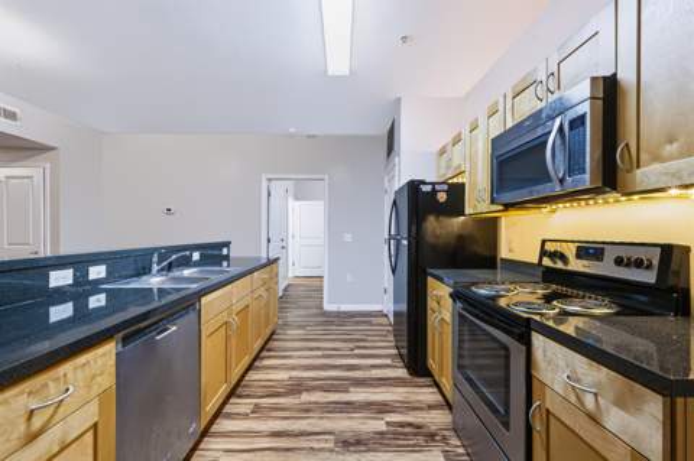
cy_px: 230
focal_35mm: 15
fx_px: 289
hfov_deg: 100.4
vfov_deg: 77.2
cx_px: 347
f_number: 10
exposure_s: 1
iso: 100
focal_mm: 10
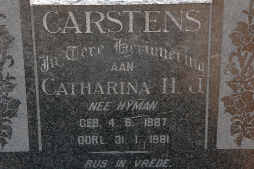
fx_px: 1163
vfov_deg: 8.3
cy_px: 84
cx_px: 127
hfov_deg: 12.5
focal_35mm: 165
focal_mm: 110
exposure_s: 1/30
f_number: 22
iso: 1600
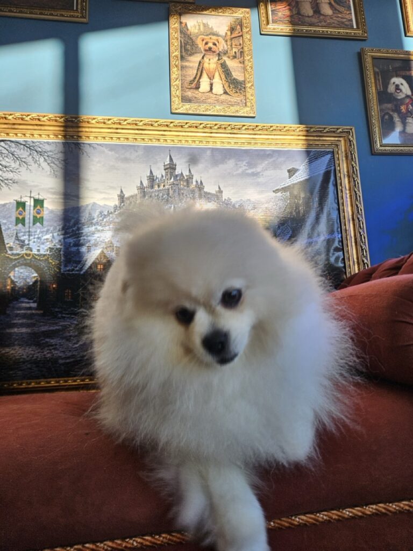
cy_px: 276
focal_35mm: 23
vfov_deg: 73.9
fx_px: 366
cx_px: 206
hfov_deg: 58.9
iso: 25
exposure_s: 1/208
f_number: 1.8
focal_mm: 5.4
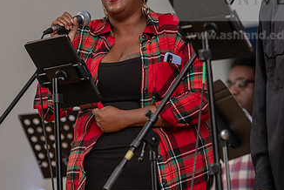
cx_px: 147
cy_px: 54
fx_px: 1895
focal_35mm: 240
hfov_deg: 8.6
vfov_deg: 5.7
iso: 1250
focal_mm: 135
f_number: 3.2
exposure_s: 1/60
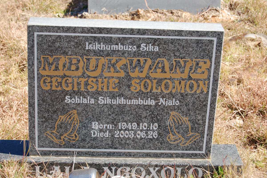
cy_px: 89
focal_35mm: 82
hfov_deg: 24.6
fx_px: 611
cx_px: 134
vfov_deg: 16.5
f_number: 6.3
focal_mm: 55
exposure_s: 1/200
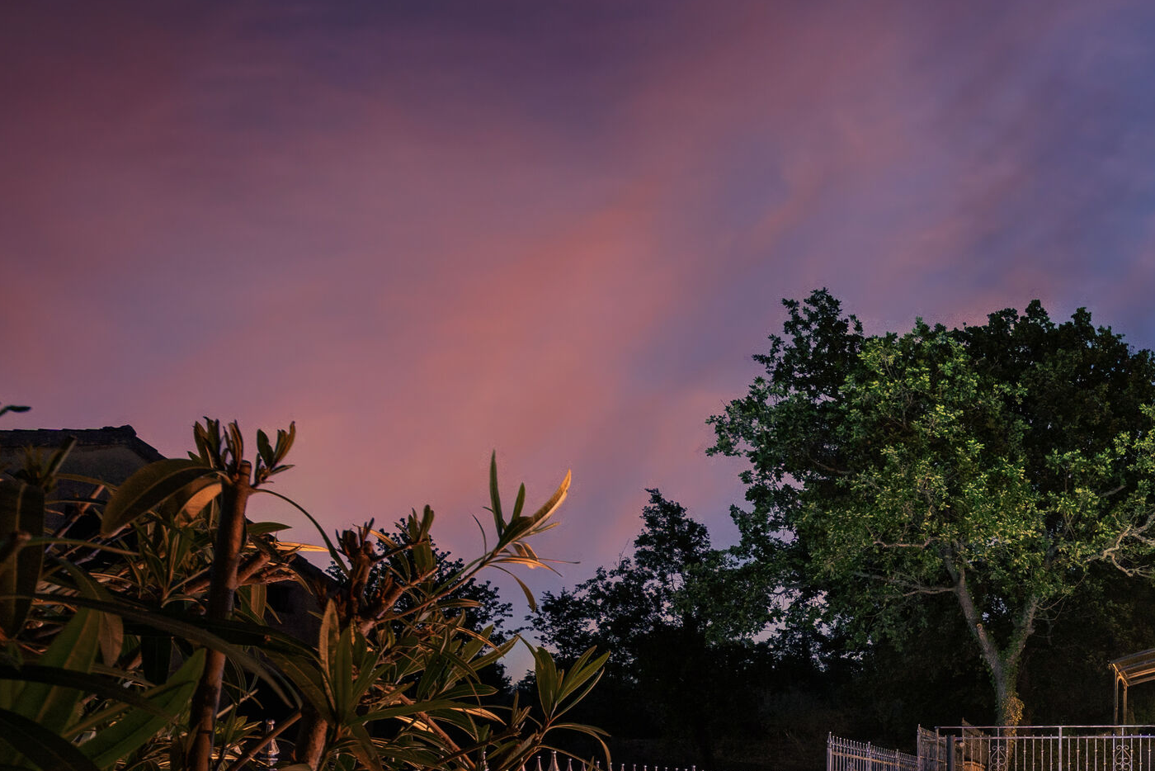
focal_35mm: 30
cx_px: 1140
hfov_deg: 50.7
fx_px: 963
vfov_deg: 38.8
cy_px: 767
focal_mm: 15
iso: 320
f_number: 8
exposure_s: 3.2
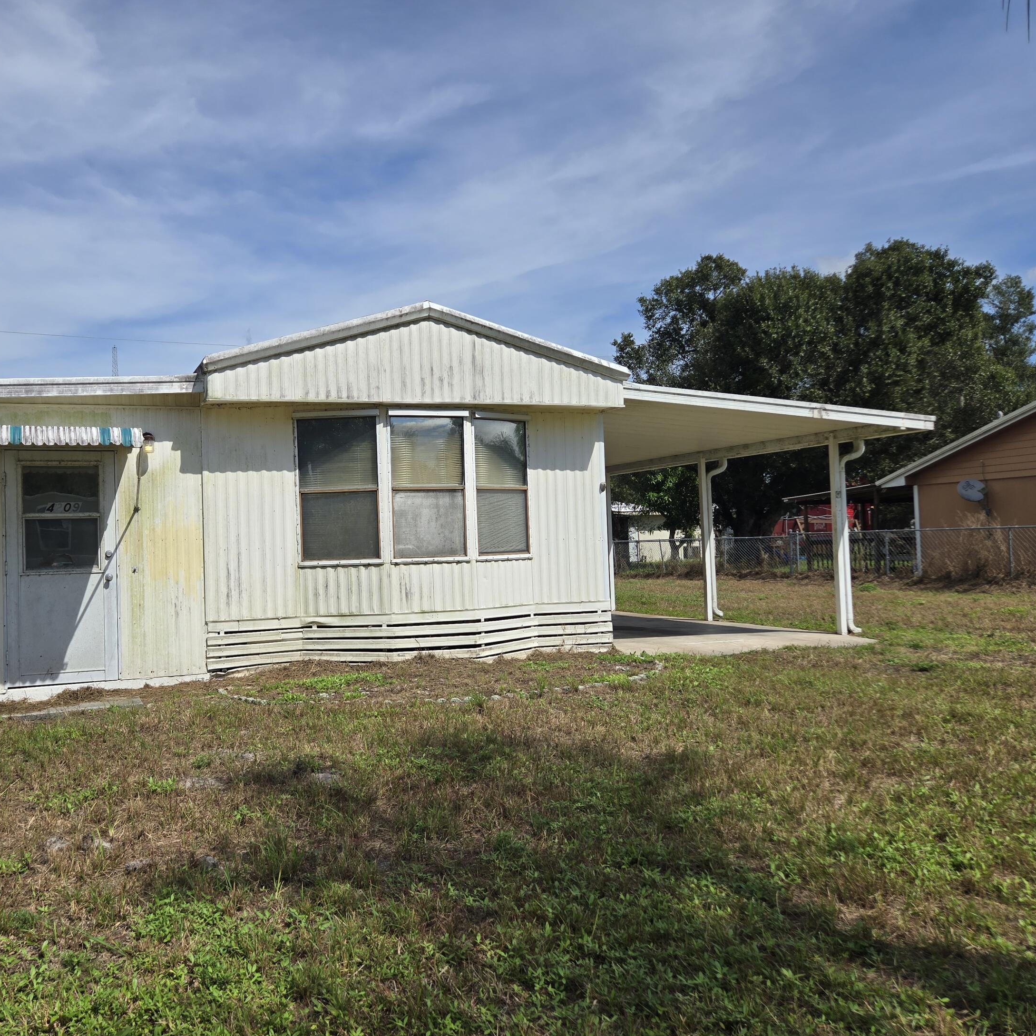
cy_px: 518
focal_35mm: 28
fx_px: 948
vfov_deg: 57.3
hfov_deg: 56.2
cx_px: 350
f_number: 1.8
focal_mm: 5.4
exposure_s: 1/3018
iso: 25
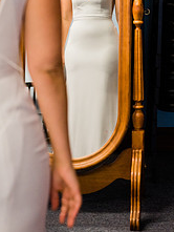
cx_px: 80
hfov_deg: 12.3
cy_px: 21
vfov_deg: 16.1
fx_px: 810
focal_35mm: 121
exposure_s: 1/250
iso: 1600
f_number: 4
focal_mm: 62
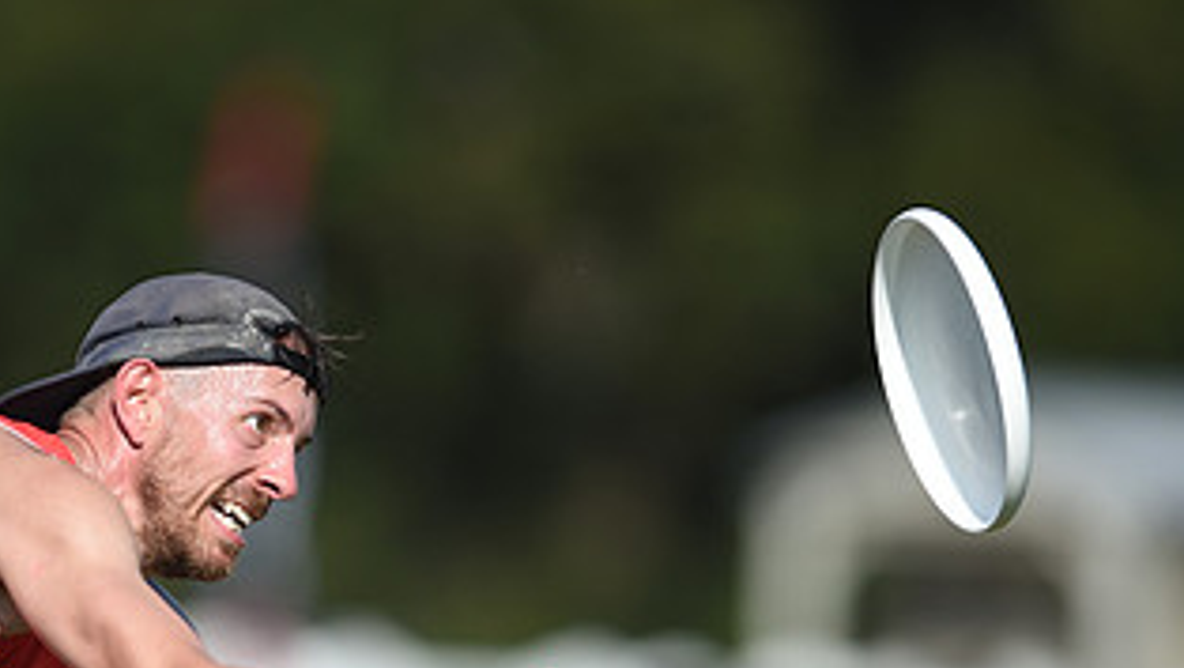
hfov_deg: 2.8
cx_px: 204
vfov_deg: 1.6
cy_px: 619
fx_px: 24281
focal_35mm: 773
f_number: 3.5
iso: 100
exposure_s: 1/2500
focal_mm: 400
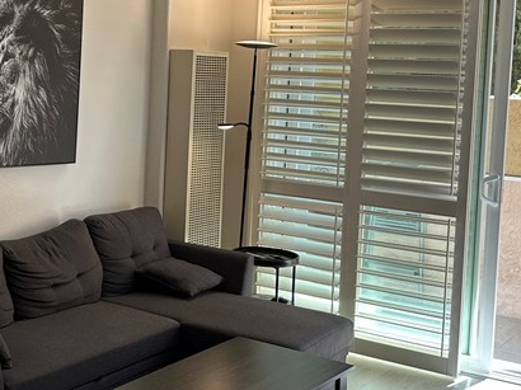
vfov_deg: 24.3
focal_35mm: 60
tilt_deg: -4.1
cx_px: 95
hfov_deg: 31.3
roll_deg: -2.0
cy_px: 127
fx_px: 903
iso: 64
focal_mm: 6.86
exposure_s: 1/120
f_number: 1.78
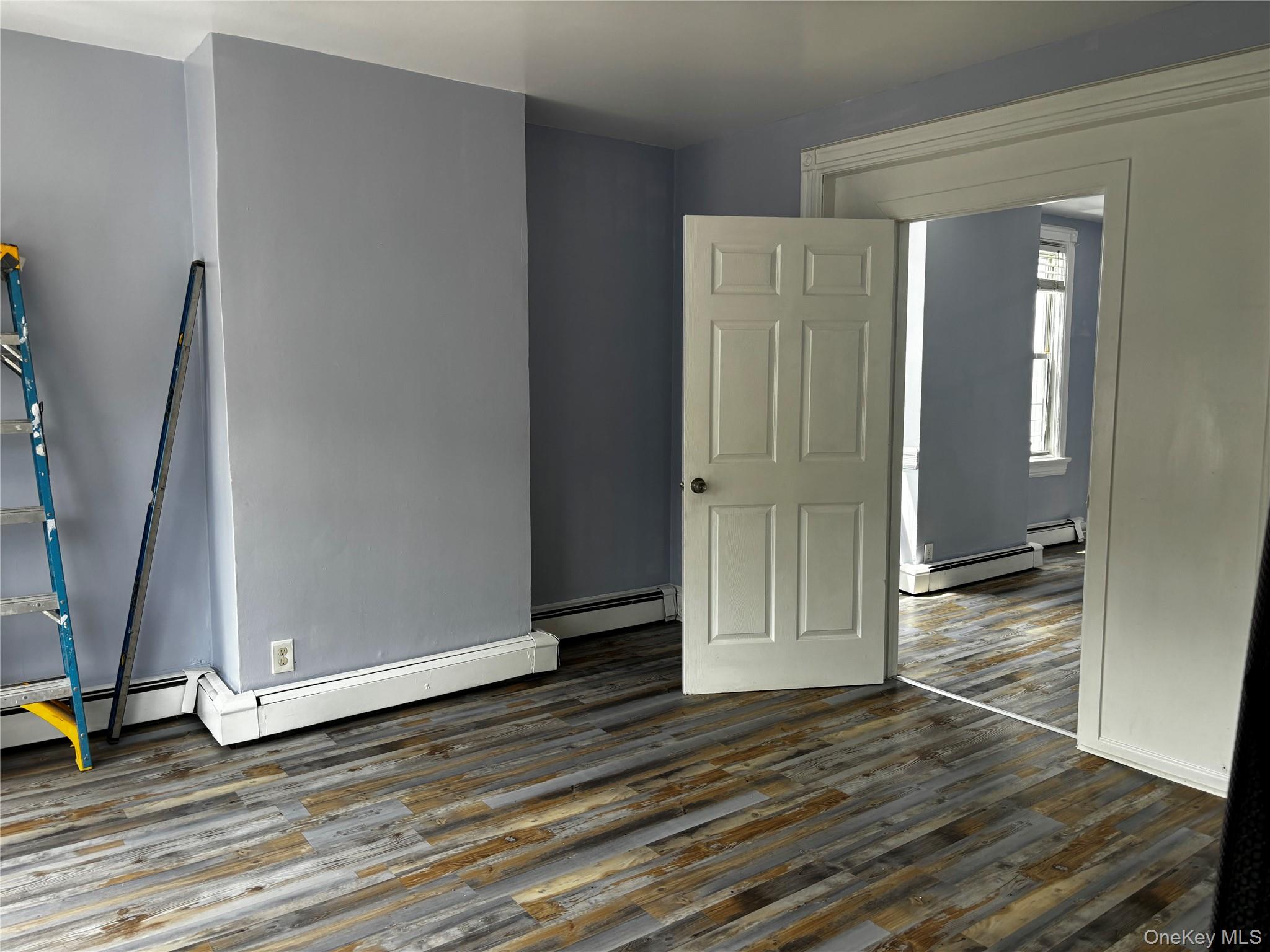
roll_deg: +0.3
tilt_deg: -7.0
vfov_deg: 53.1
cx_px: 635
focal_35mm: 26
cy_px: 476
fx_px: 954
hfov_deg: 67.3
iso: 50
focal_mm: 5.96
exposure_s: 1/160
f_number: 1.6
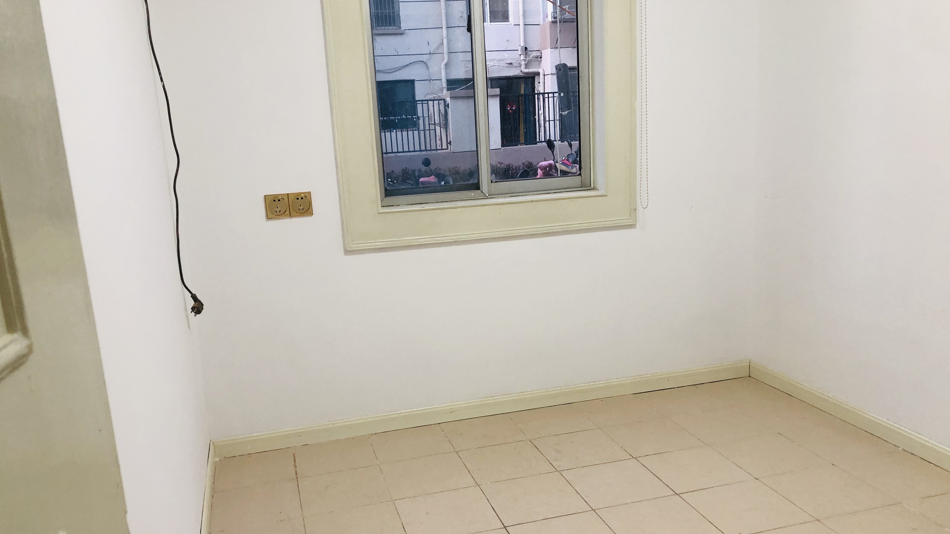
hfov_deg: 62.6
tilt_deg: -13.1
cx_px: 470
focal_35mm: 31
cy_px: 302
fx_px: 781
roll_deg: +3.4
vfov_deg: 37.7
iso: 40
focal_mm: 3.99
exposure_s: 1/20
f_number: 1.8
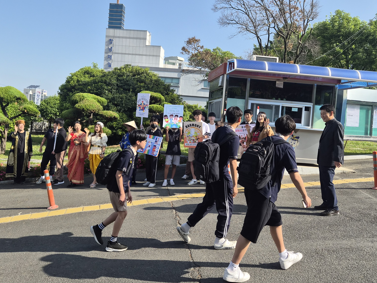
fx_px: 327
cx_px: 182
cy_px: 122
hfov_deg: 59.9
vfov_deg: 46.7
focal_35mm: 30
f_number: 1.8
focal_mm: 5.4
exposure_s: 1/3360
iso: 80
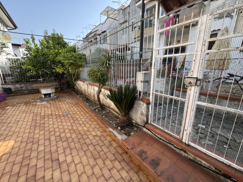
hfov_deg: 102.1
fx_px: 98
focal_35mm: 14
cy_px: 91
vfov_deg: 85.7
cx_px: 122
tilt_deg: -13.9
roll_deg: +0.5
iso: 40
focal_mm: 2.22
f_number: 2.2
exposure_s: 1/459
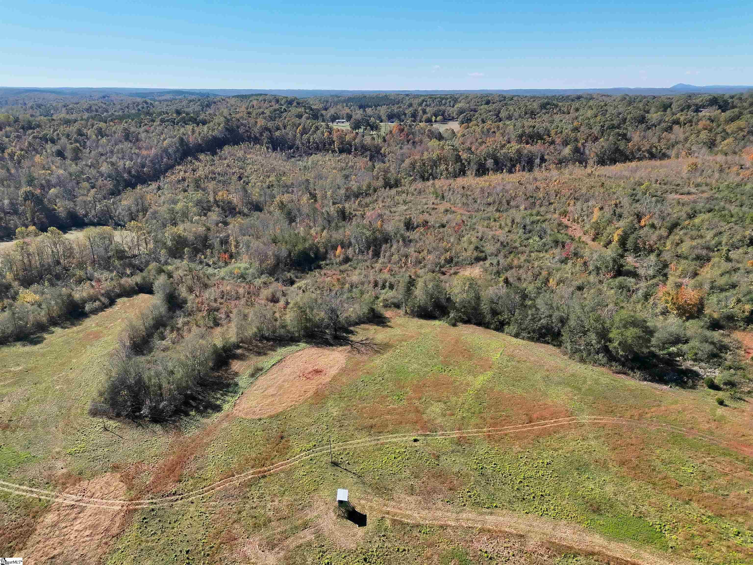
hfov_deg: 71.6
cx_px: 376
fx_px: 522
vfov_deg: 56.8
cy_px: 282
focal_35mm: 24
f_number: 1.7
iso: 310
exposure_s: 1/6000
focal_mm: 6.72
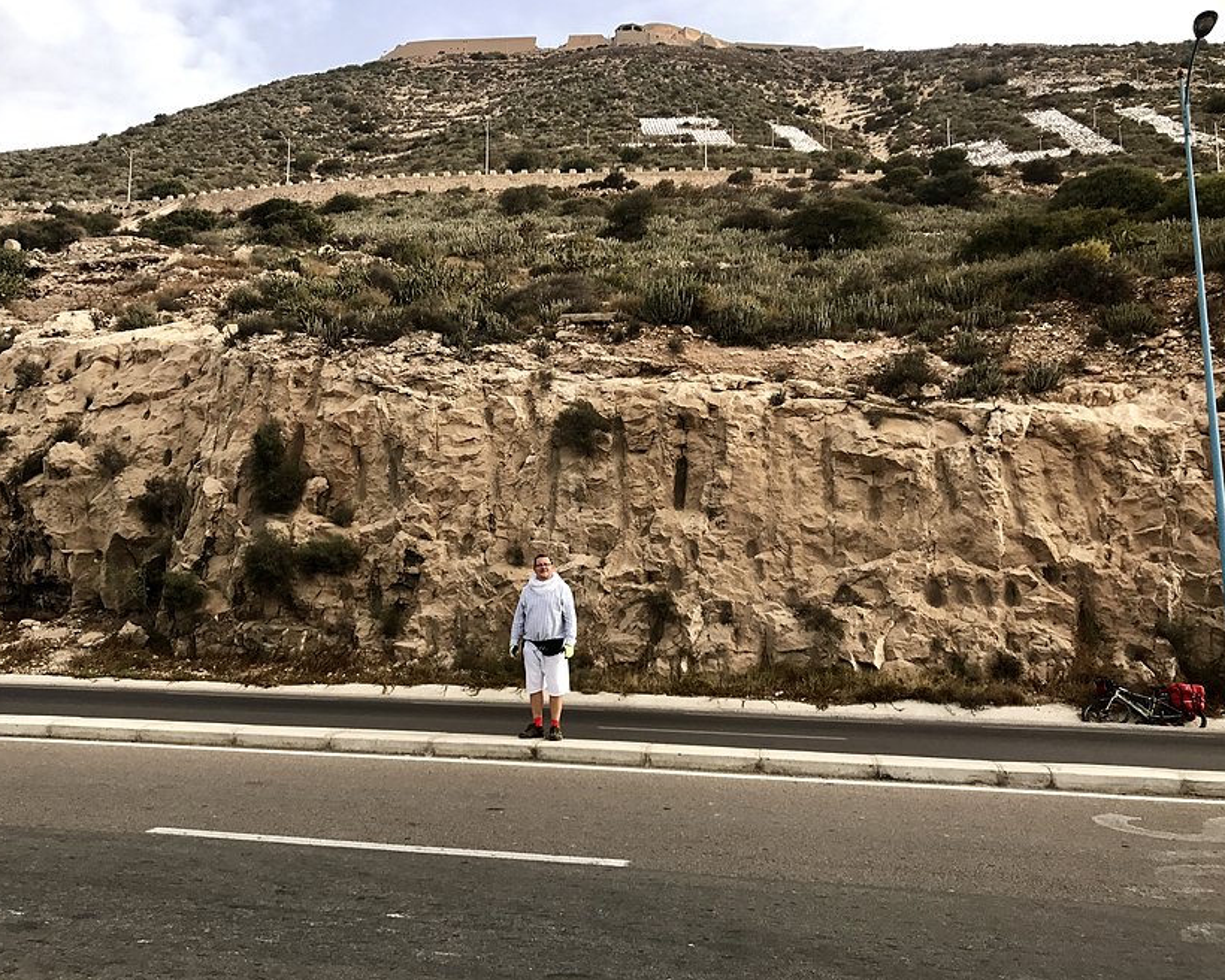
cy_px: 491
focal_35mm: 30
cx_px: 559
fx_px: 1088
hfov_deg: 58.7
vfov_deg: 48.5
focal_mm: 3.99
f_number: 1.8
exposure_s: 1/1064
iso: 20
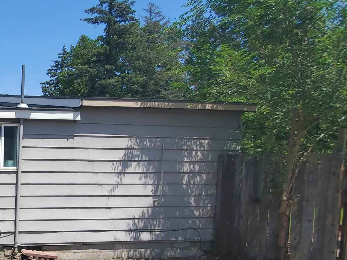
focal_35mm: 34
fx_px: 341
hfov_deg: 36.8
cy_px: 186
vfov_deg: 40.9
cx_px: -95
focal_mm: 1.8
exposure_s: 1/962
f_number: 2.2
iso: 32
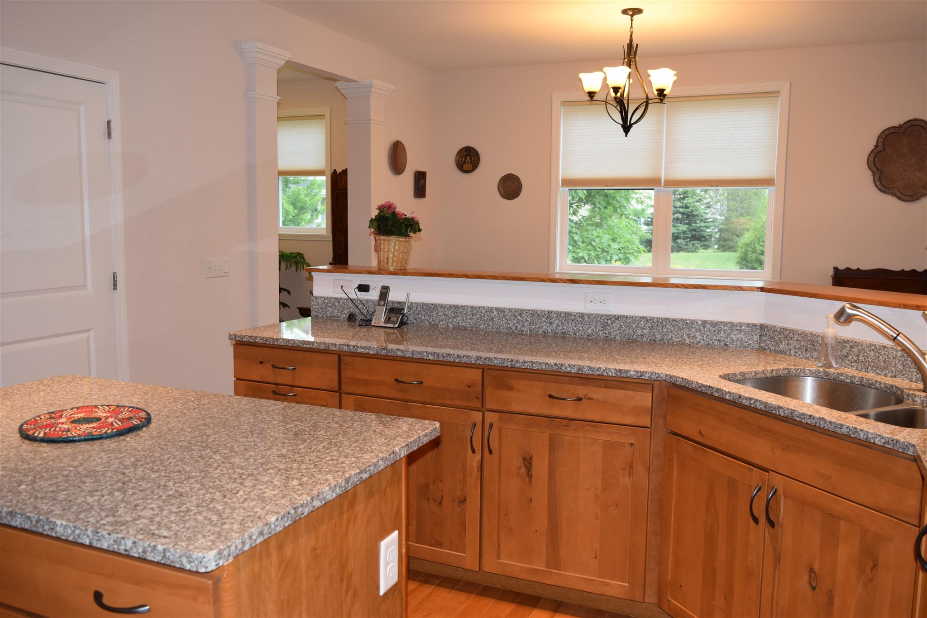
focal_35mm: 30
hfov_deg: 61.9
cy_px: 309
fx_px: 773
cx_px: 464
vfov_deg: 43.6
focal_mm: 20
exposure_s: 1/100
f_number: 5
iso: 800
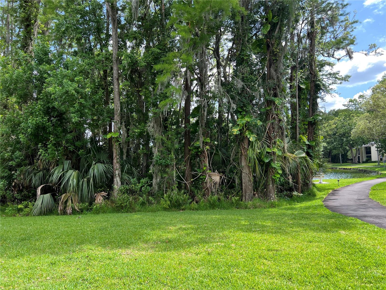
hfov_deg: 67.3
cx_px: 193
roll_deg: +1.9
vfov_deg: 53.1
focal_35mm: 26
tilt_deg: +3.3
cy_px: 145
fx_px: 290
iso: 50
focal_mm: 5.7
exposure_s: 1/840
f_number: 1.5
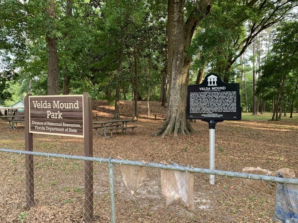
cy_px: 112
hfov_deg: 67.3
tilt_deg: -0.5
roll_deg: +0.7
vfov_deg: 53.1
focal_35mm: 26
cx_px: 149
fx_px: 224
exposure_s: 1/121
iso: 40
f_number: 1.8
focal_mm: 4.25
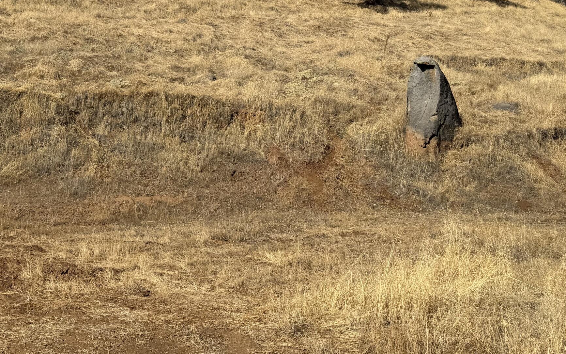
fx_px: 679
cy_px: 6
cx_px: 171
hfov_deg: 44.3
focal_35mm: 44
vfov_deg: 27.6
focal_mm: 6.76
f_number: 1.78
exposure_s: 1/7353
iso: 80
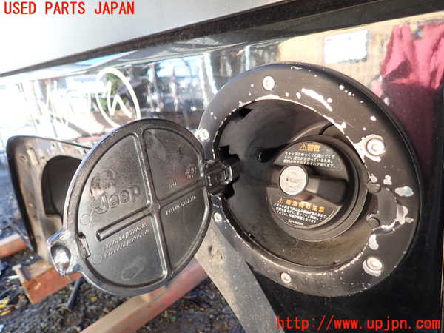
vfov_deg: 54.9
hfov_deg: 69.4
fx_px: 321
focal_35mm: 25
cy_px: 166
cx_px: 222
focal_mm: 4.5
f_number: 2
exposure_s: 1/60
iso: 125
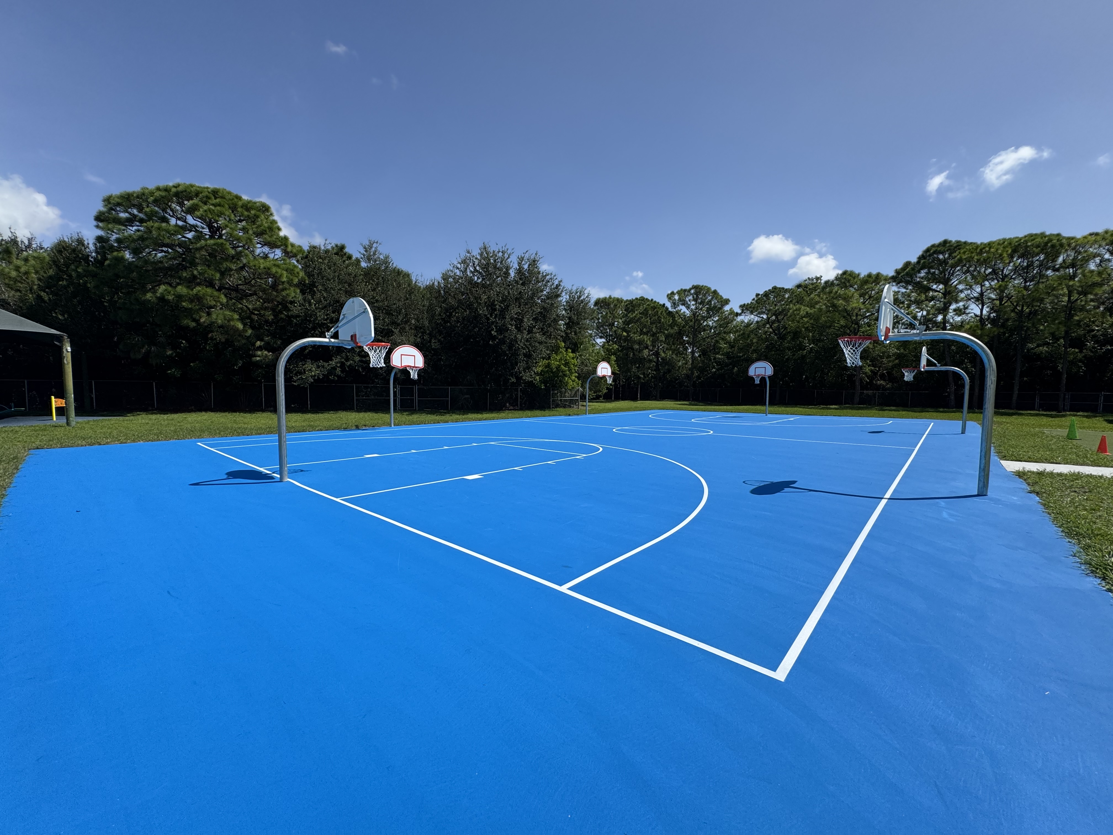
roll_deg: -0.7
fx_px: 450
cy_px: 418
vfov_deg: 85.7
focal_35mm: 14
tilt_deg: -3.8
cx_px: 556
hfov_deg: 102.1
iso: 50
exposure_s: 1/2494
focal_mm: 2.22
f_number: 2.2
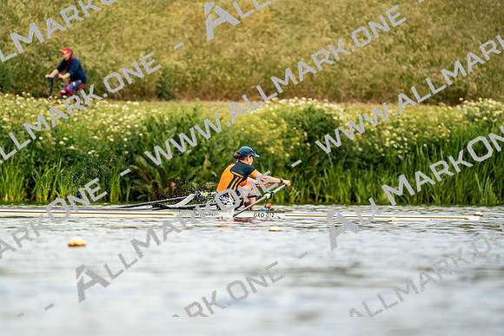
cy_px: 168
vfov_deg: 2.3
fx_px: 8402
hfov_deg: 3.4
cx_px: 252
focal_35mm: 600
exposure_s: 1/2000
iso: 400
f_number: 6.3
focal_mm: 600
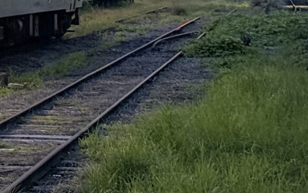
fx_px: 1519
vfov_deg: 7.2
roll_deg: +0.3
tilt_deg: +0.3
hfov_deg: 10.9
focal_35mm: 181
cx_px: -238
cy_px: -28
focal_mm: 6.76
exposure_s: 1/30
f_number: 1.78
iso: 640
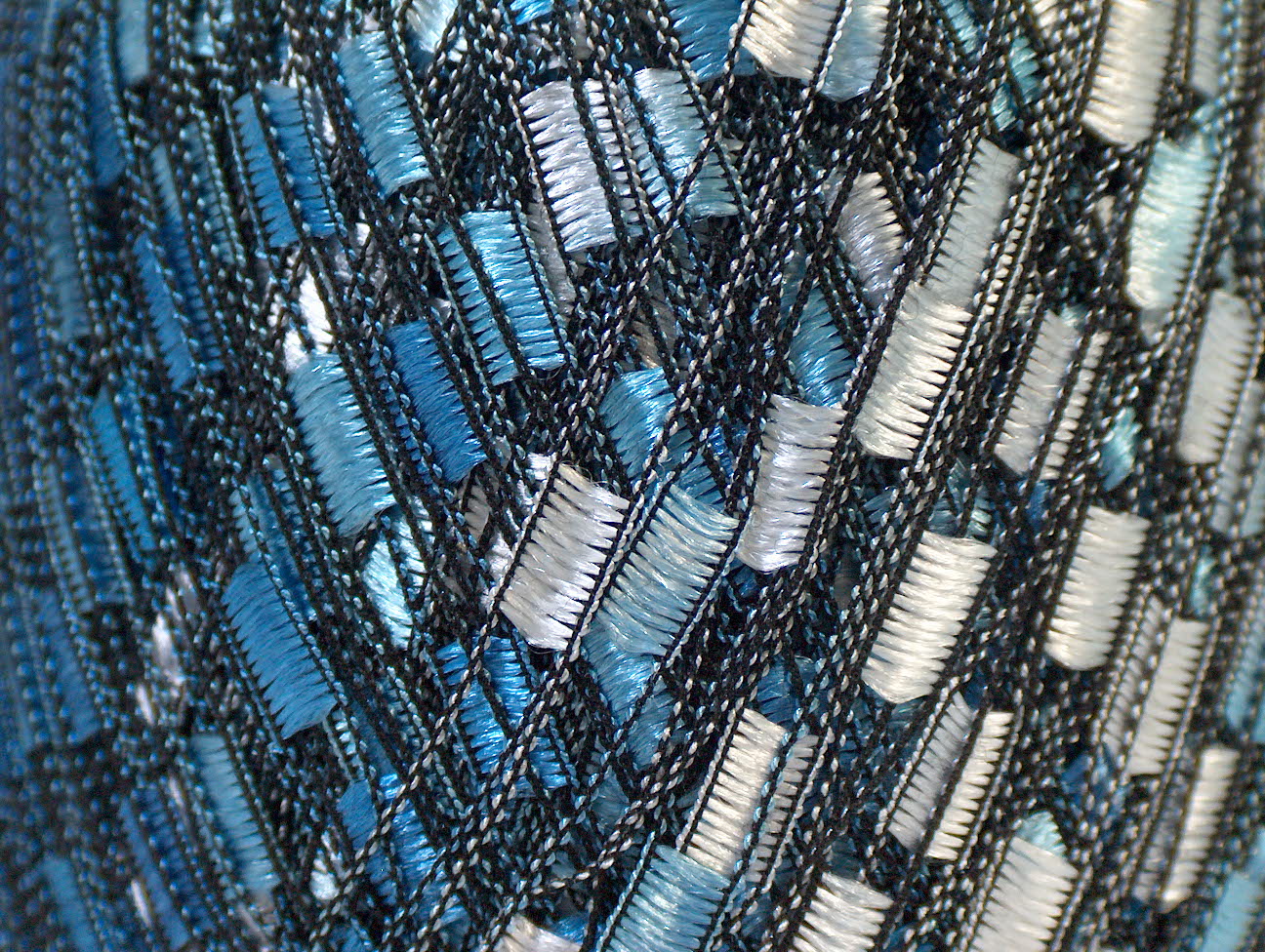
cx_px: 632
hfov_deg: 16.9
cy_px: 476
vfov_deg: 12.8
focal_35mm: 116
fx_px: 4245
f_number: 3
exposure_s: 1/18.3
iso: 200
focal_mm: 23.76
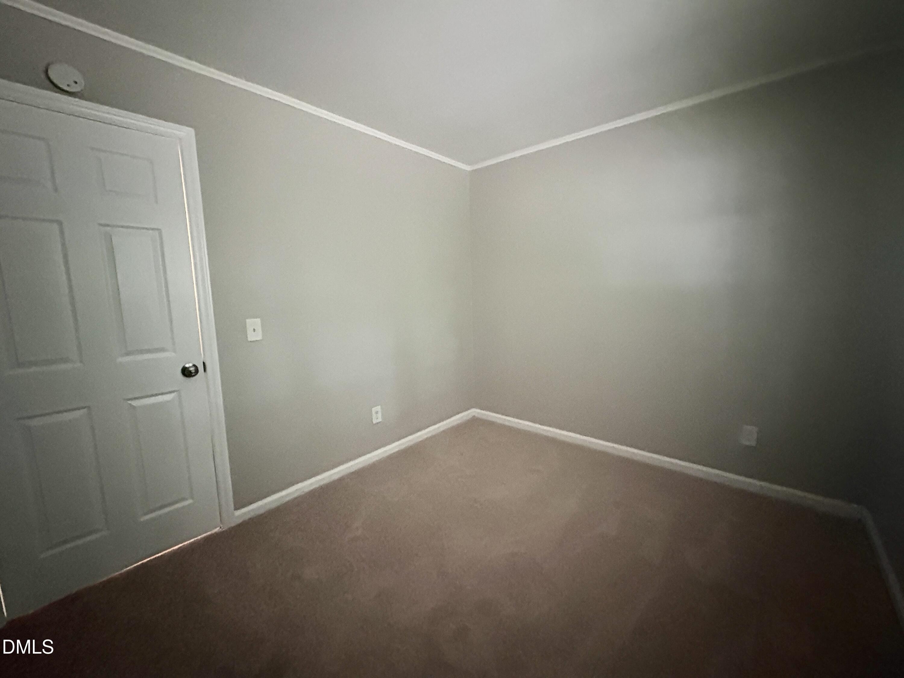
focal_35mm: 14
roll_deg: +2.2
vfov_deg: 85.7
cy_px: 339
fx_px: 366
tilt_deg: -7.2
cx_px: 452
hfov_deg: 102.1
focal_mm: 2.22
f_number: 2.2
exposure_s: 1/29
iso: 2000
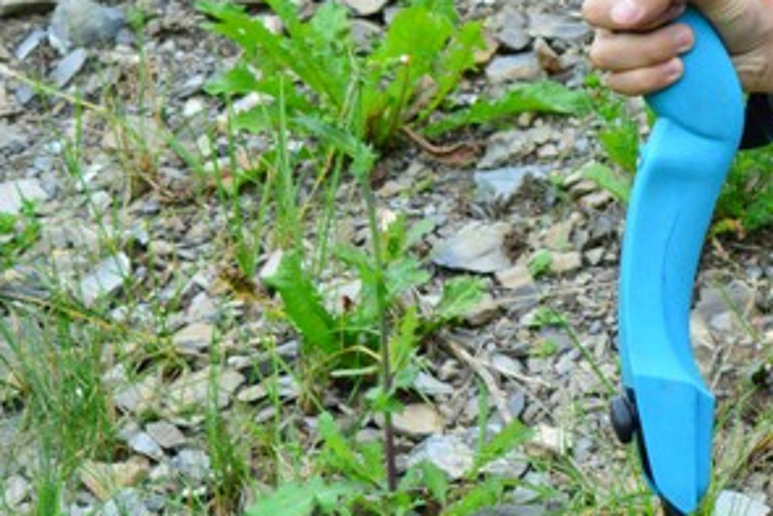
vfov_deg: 2.0
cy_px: -106
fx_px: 15074
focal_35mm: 702
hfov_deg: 2.9
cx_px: 1292
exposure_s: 1/320
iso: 800
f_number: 11
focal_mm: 135
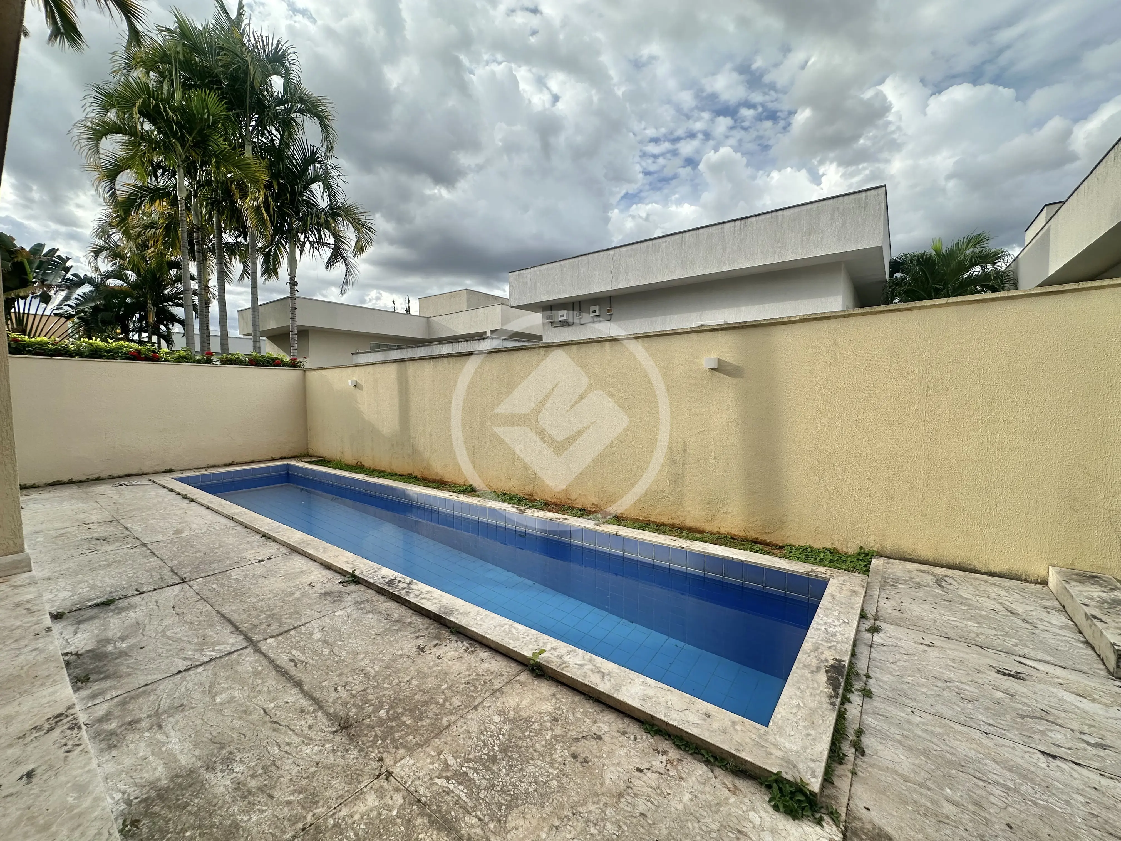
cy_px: 420
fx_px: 453
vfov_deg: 85.7
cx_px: 560
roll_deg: +0.9
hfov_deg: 102.1
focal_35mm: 14
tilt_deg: -3.4
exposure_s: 1/1033
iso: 40
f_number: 2.2
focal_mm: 2.22
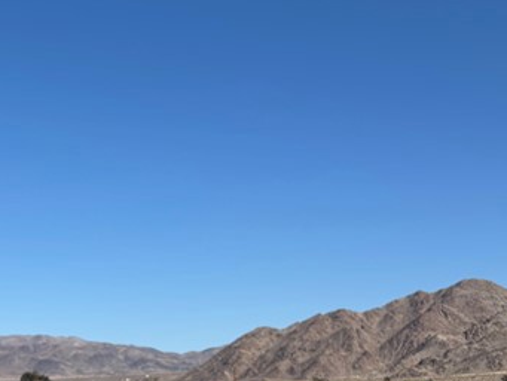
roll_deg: -0.5
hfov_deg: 24.9
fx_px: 1143
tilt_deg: -7.0
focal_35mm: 78
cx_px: 164
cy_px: 542
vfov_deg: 17.3
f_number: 1.6
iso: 50
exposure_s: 1/3937
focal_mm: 5.96
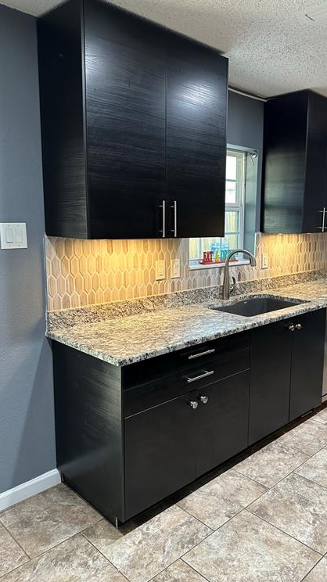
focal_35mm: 27
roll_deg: -1.2
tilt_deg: -9.3
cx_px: 214
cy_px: 285
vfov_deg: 69.9
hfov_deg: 42.4
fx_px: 417
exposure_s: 1/60
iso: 320
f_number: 1.78
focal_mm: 6.86
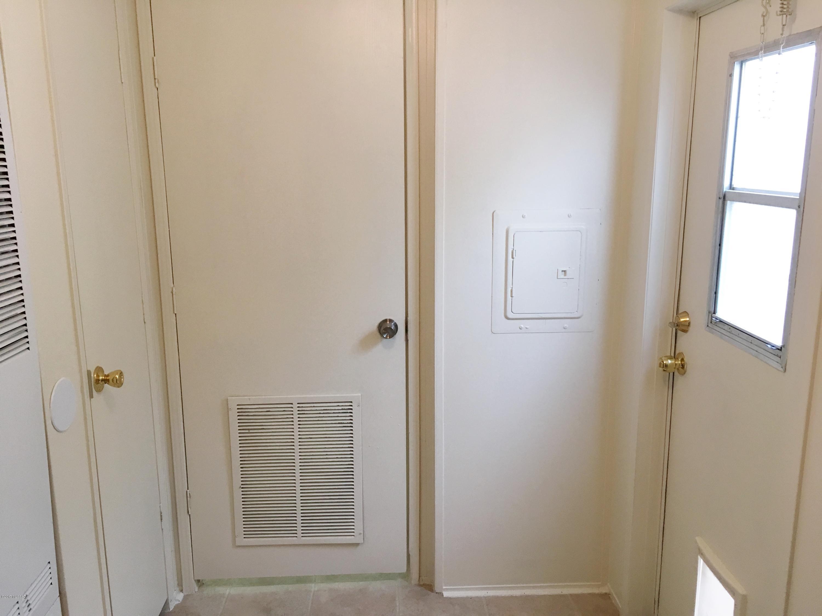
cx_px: 411
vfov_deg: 48.2
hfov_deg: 61.7
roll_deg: -0.7
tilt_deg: -13.1
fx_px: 689
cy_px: 308
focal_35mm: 29
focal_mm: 4.15
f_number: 2.2
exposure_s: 1/30
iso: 40
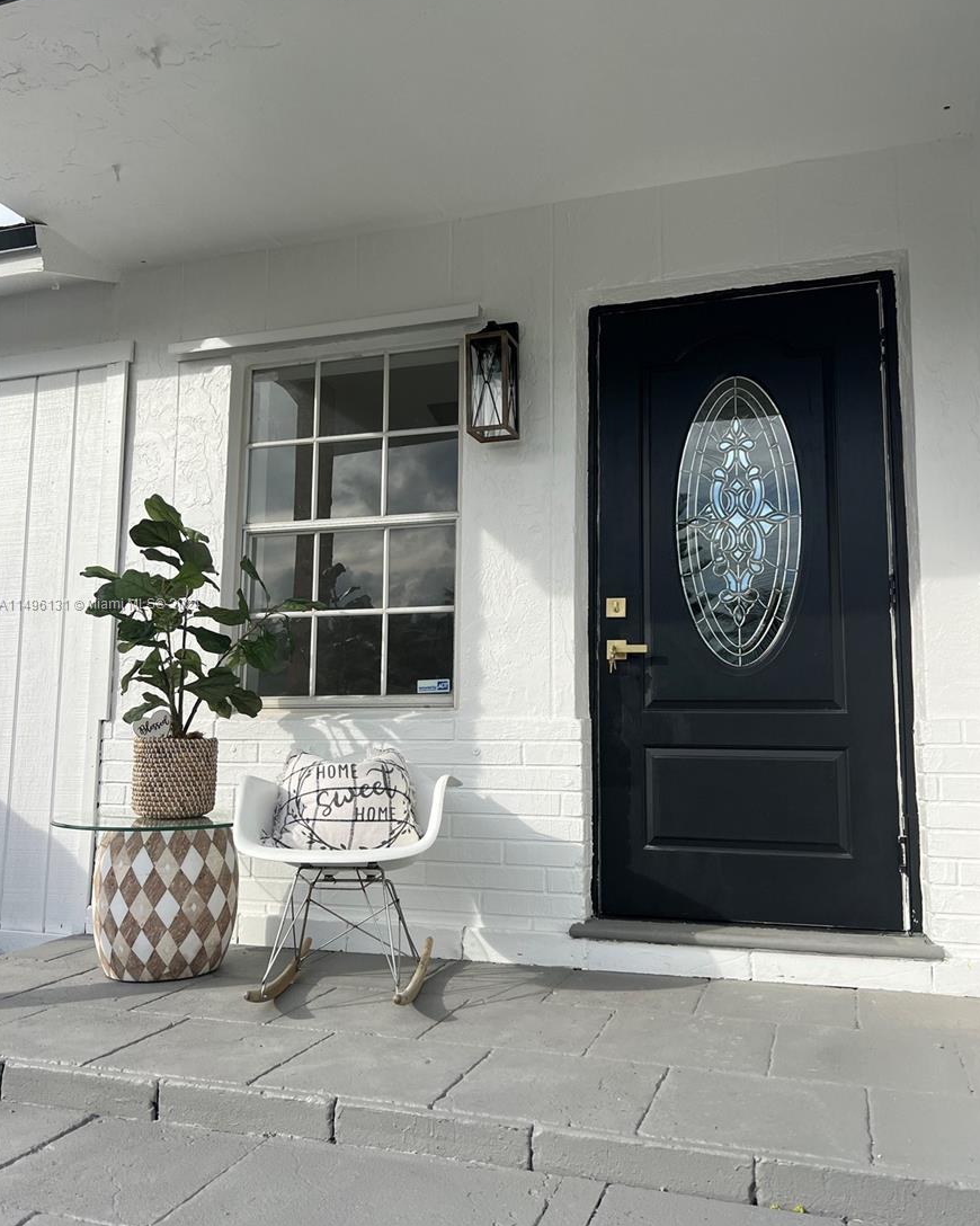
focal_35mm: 28
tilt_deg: +8.7
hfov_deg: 51.5
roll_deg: -1.0
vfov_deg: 62.2
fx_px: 1015
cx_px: 501
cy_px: 605
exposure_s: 1/2695
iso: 50
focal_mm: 5.7
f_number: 1.5
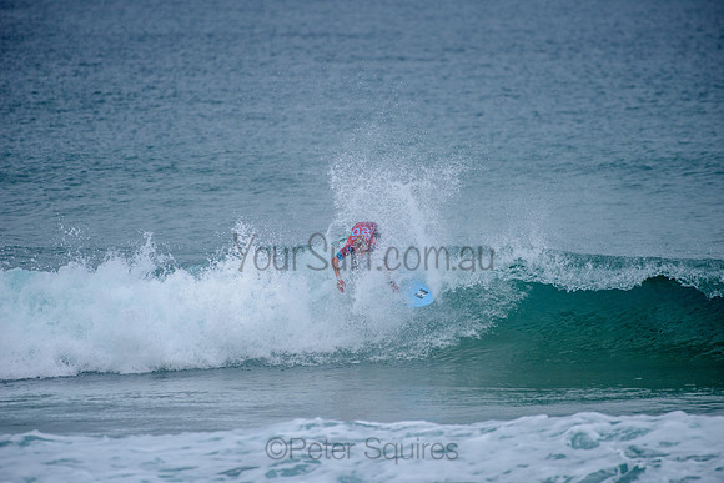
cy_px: 242
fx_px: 9657
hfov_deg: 4.3
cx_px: 362
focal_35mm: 480
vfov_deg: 2.9
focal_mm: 480
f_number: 5.6
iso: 360
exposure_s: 1/2000
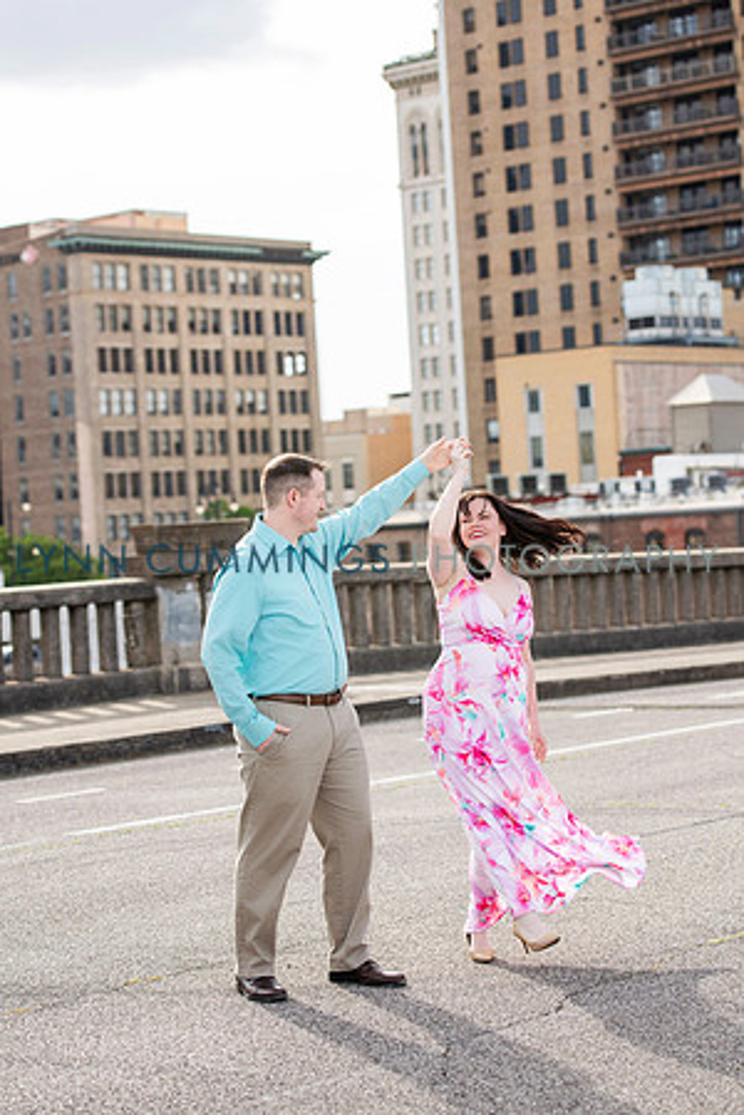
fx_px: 2325
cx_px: 372
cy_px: 558
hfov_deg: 18.2
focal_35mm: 75
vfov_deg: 27.0
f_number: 3.5
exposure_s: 1/2500
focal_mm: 75
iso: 320
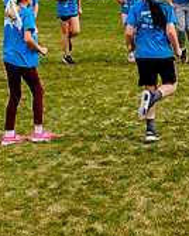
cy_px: 78
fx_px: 663
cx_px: 299
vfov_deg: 20.1
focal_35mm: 95
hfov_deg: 14.9
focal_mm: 24
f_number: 9
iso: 200
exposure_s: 1/400
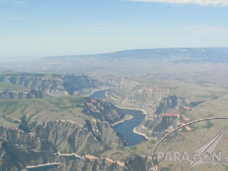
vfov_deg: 30.9
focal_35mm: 47
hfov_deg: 40.3
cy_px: 89
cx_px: 132
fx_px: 310
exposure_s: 1/320
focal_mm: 5.8
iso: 50
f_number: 5.6
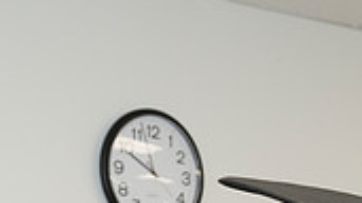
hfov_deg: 12.1
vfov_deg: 6.6
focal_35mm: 174
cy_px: 474
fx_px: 1669
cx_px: 443
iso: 800
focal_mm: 42
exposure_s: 1/80
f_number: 5.6
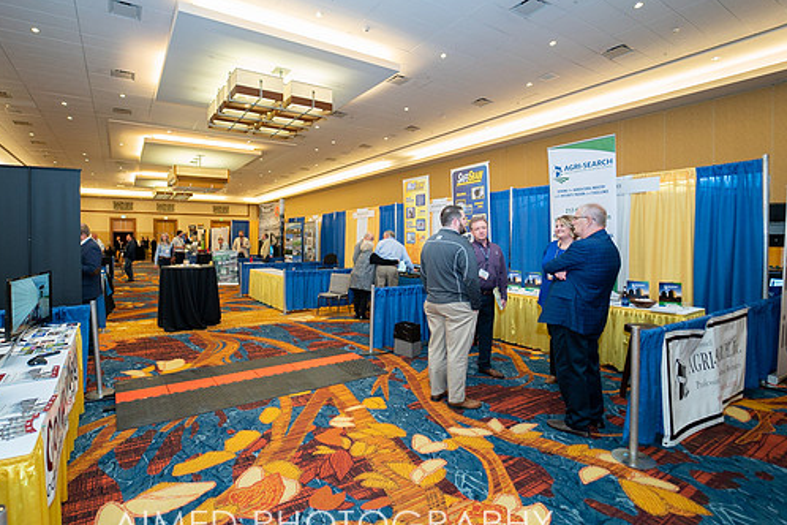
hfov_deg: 92.6
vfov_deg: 70.4
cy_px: 249
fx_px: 372
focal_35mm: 17
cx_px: 335
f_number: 2.8
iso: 1250
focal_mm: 14
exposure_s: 1/200
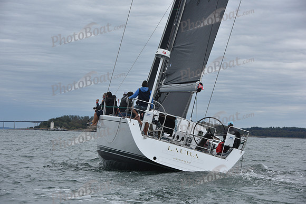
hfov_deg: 17.6
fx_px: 986
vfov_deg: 11.8
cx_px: 153
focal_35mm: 116
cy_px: 102
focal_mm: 116
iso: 400
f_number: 7.1
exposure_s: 1/1000
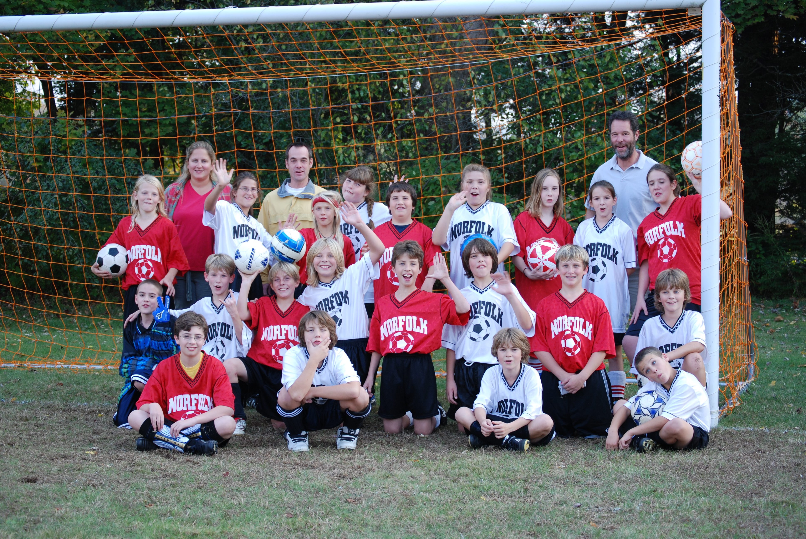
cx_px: 403
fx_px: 1849
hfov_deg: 24.6
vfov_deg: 16.6
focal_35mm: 82
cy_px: 270
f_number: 5
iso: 200
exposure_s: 1/100
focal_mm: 55
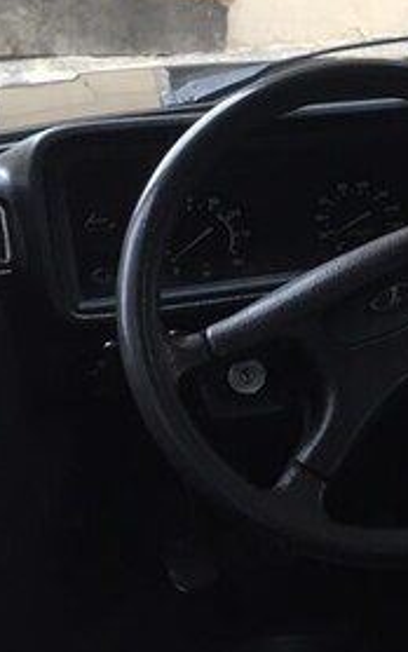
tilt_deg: -15.3
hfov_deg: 15.8
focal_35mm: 73
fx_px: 1297
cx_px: 687
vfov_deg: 28.1
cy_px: 236
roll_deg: -2.2
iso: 125
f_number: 2.2
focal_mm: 4.15
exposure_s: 1/33
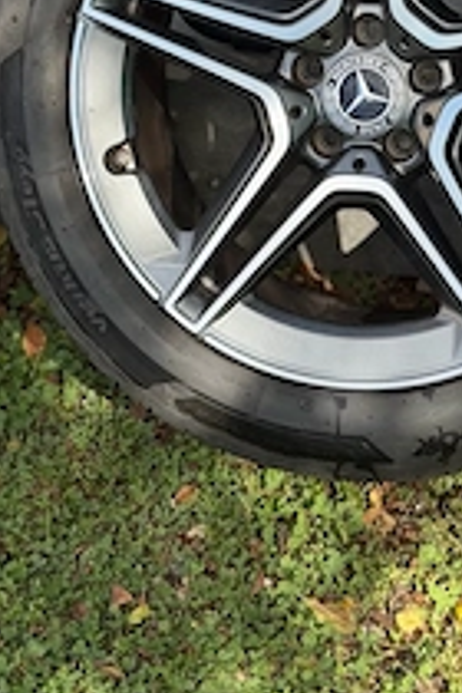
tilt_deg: -32.8
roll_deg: -0.6
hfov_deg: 14.3
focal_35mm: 95
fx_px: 1829
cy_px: 92
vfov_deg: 21.1
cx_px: 383
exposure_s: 1/1085
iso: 64
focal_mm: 6.76
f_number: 1.78
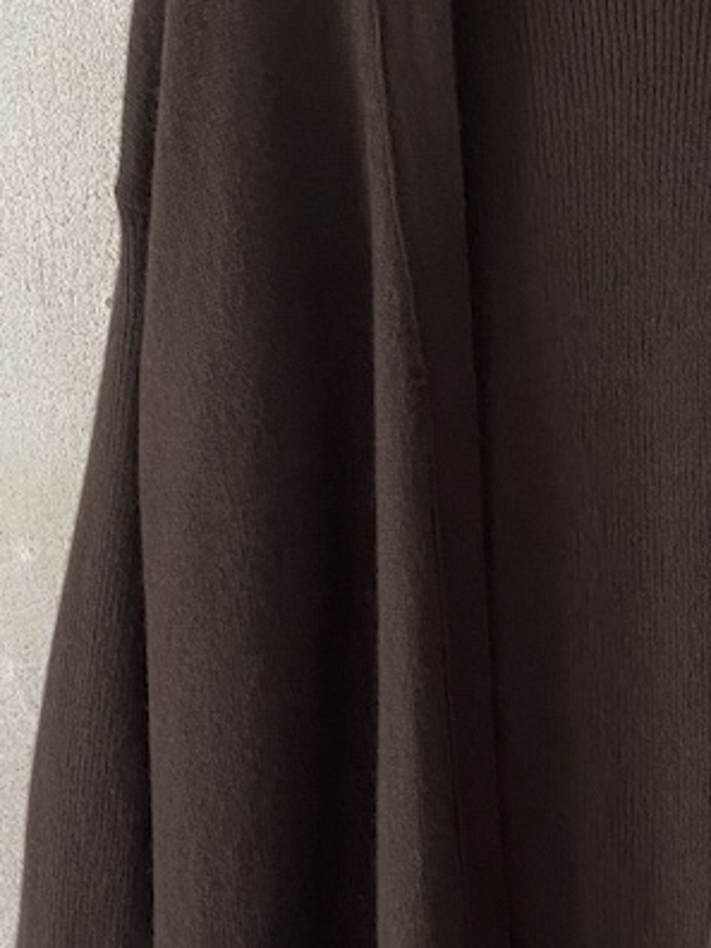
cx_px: 644
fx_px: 1917
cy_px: 525
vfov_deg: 27.8
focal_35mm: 70
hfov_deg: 20.6
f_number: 1.8
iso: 250
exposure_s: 1/60
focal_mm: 4.25
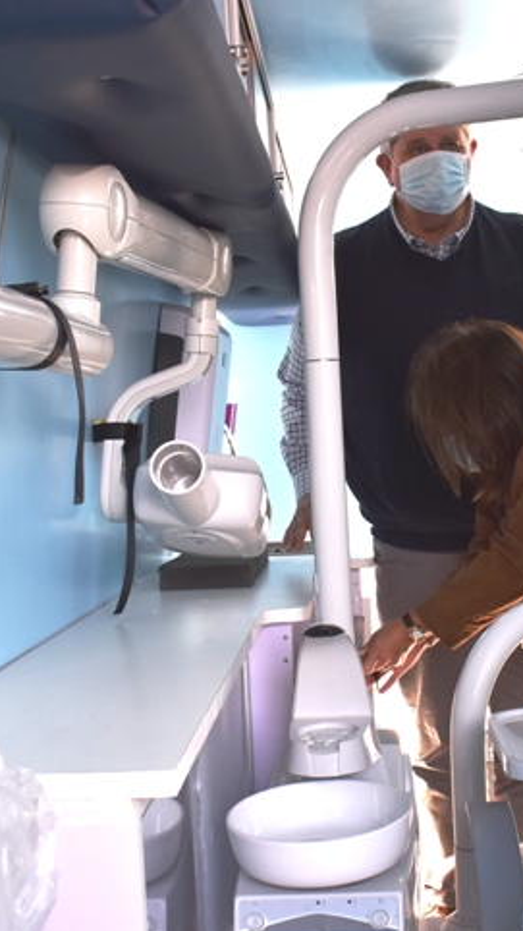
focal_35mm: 47
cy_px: 514
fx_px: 1159
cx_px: 394
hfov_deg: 25.1
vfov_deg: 43.7
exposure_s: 1/160
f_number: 6.3
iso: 400
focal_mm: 18
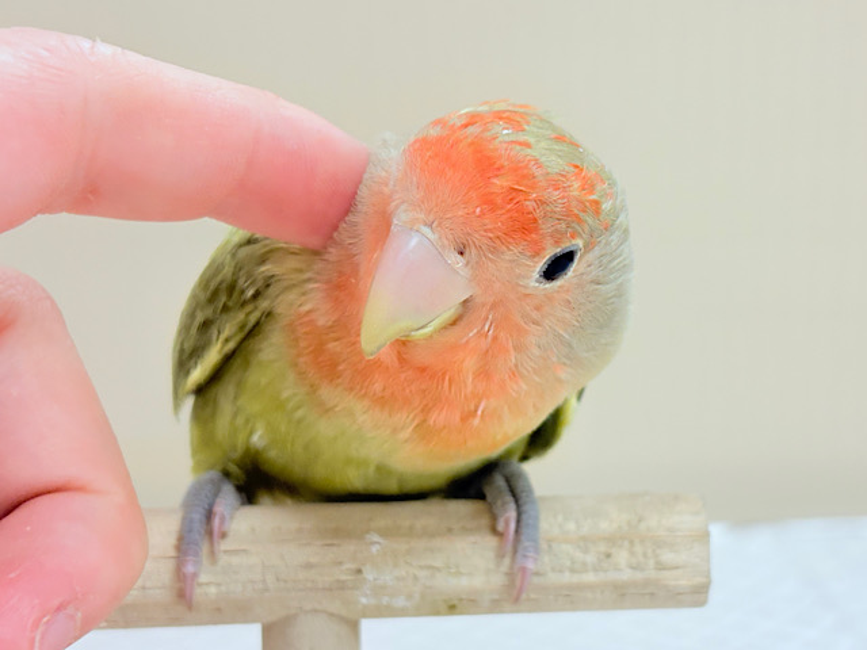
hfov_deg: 36.8
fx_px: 1302
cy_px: 325
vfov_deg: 28.0
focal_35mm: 52
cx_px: 434
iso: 64
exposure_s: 1/117
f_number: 1.6
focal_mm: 5.96
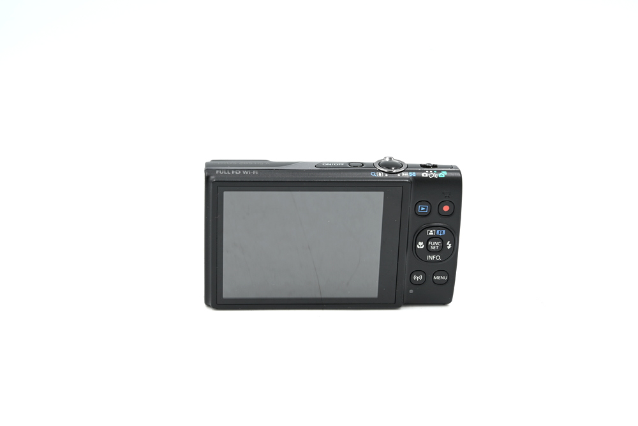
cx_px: 319
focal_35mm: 75
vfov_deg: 18.2
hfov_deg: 27.0
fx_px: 1329
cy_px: 213
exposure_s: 1/13
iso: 100
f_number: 14
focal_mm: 75
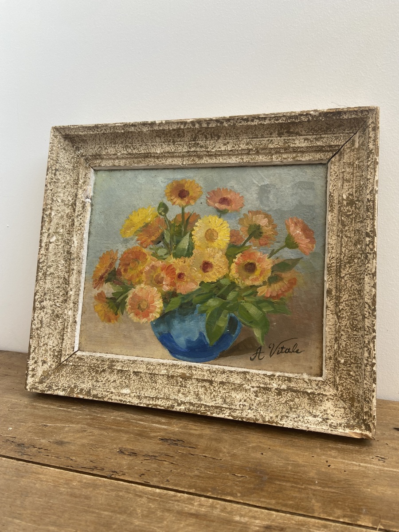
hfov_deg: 53.1
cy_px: 266
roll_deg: -0.2
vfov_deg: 67.3
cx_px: 200
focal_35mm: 26
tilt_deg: -5.4
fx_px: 400
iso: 50
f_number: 1.8
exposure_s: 1/121
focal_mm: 4.25
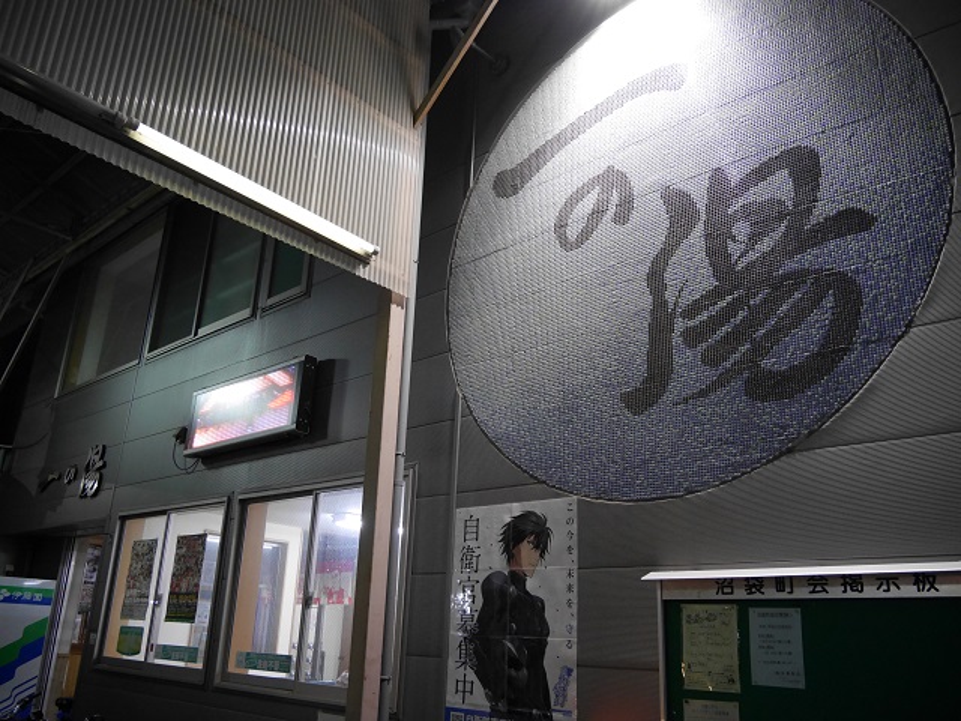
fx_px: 777
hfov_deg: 63.4
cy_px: 360
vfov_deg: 49.7
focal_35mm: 28
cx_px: 480
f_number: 3.5
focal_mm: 14
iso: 1600
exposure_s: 1/60
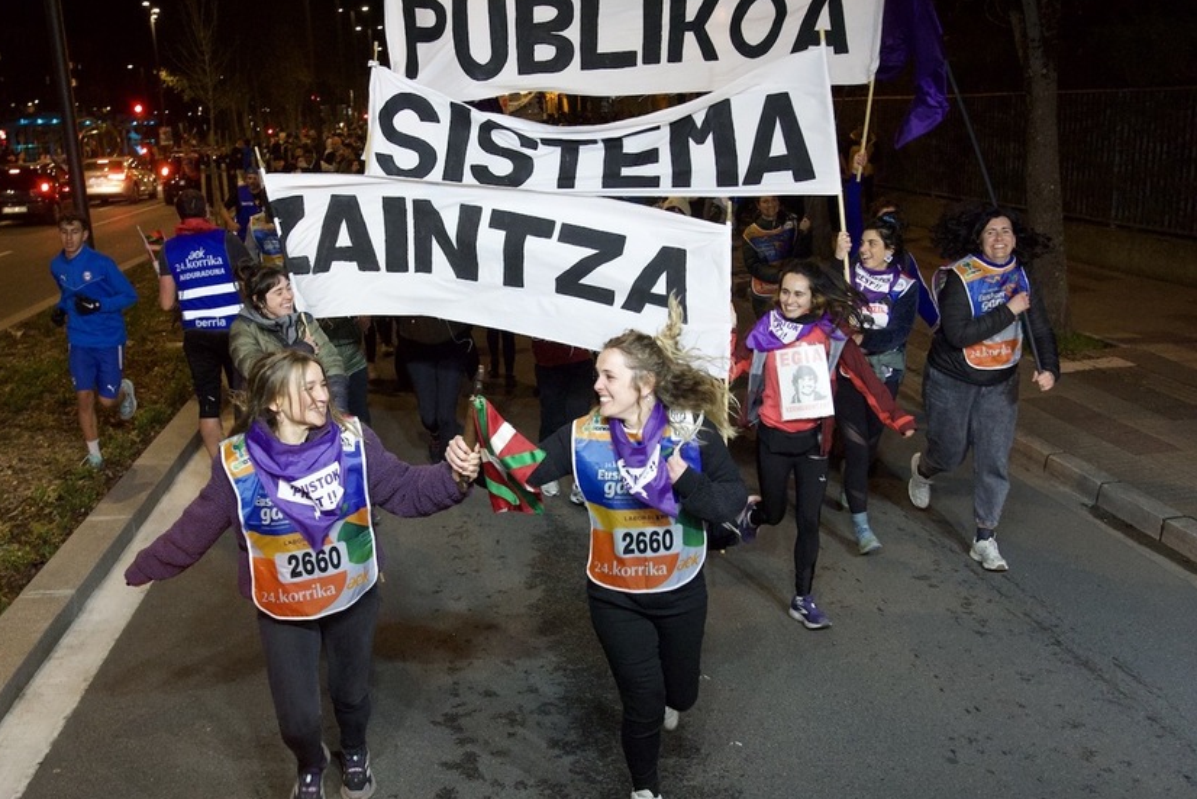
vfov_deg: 38.9
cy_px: 399
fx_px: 1131
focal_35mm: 34
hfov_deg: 55.6
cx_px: 522
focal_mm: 30
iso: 8000
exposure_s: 1/320
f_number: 4
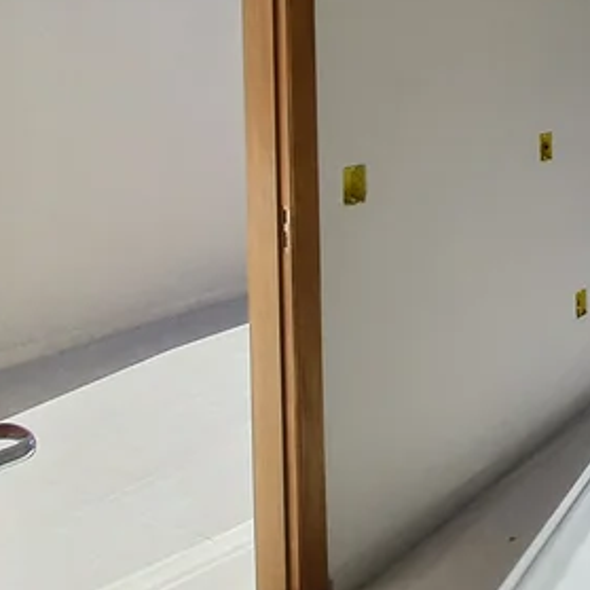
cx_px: 795
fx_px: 656
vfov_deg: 44.9
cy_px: 81
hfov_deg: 33.1
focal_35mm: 34
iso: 50
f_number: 2.2
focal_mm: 1.74
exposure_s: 1/1010
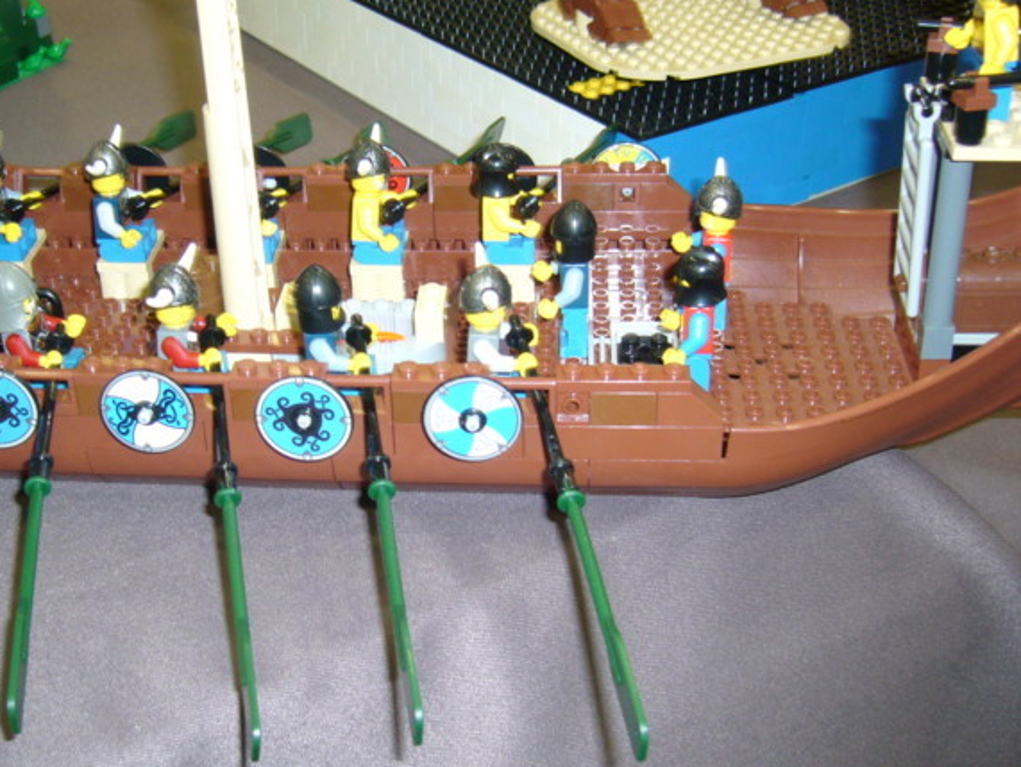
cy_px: 324
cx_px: 363
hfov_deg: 38.6
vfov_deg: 29.7
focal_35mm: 49
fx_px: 1446
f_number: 2.8
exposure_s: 1/8
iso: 100
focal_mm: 5.8
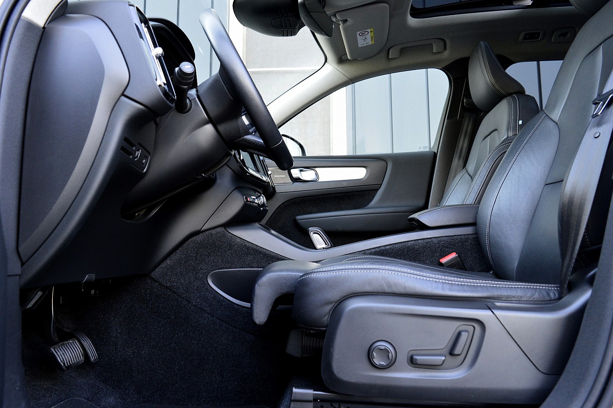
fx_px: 459
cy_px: 204
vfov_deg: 47.9
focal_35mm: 27
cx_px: 306
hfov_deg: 67.4
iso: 800
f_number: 5
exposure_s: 1/60
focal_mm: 18
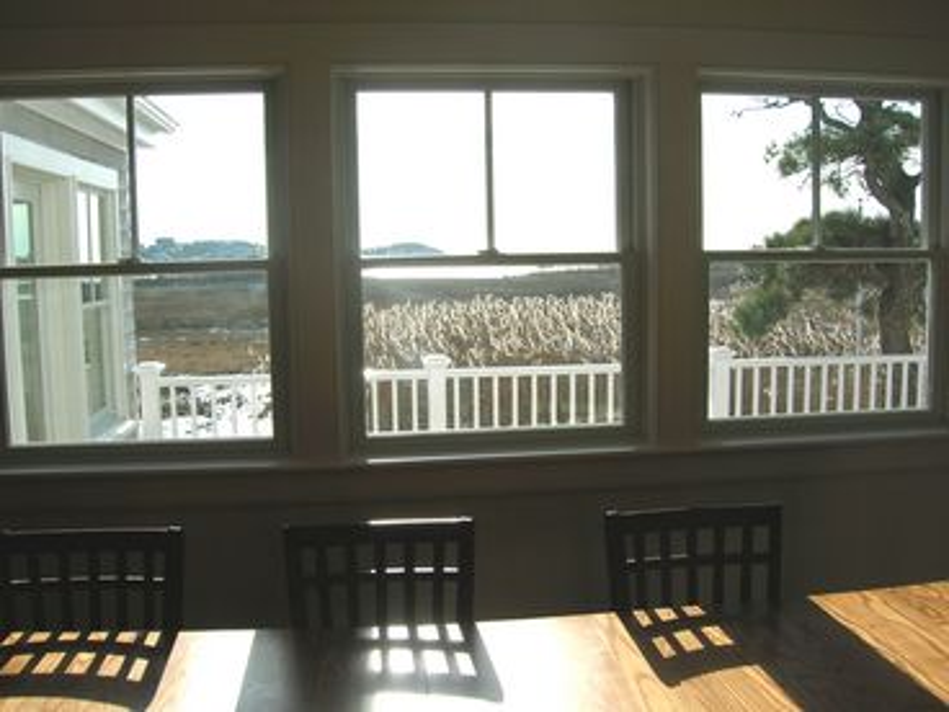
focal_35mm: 34
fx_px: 932
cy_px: 356
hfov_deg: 54.0
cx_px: 474
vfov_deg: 41.8
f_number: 4.9
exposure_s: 1/422
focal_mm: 5.7
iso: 50
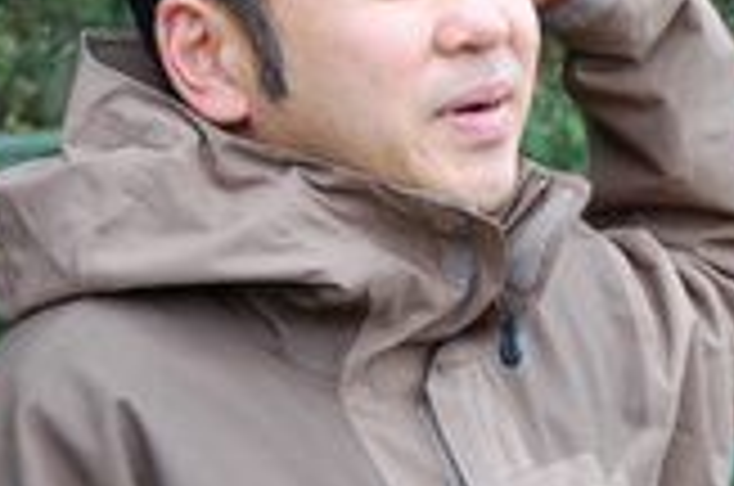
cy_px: 61
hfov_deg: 9.2
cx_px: 874
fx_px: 4497
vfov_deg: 6.2
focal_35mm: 221
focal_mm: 50
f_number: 4.2
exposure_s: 1/80
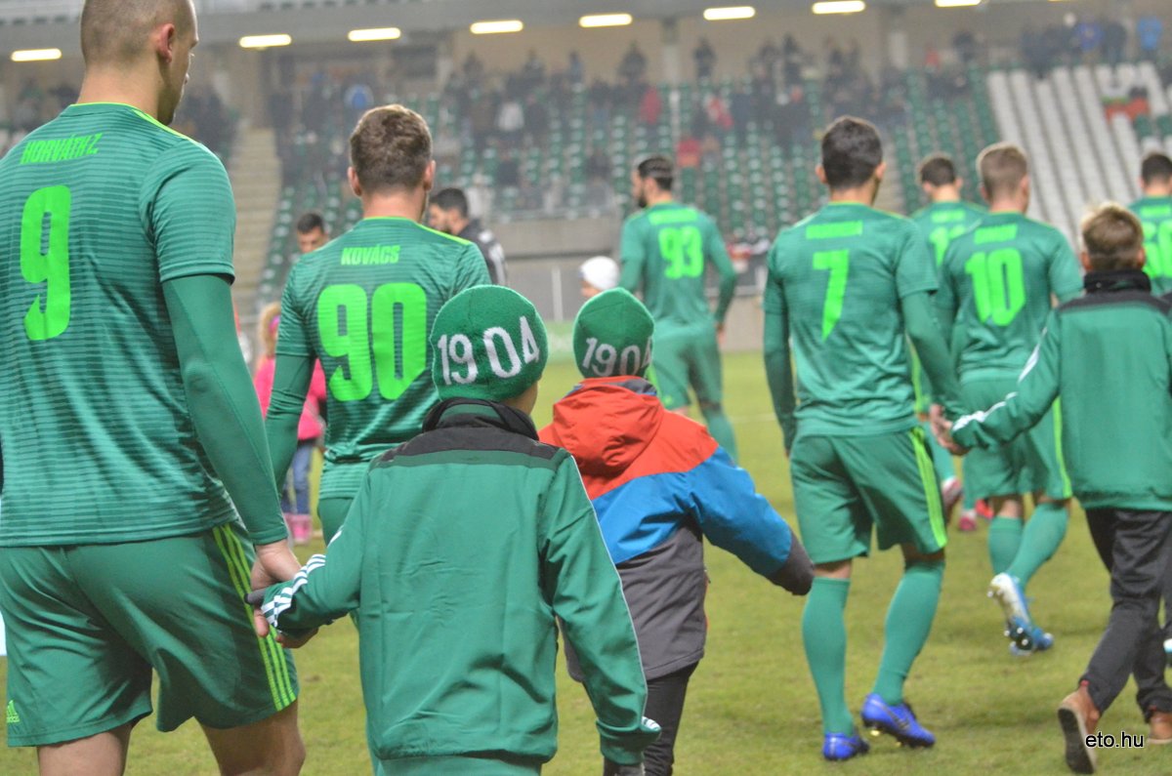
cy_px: 388
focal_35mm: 105
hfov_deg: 19.5
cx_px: 586
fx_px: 3412
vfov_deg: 13.0
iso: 3200
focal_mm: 70
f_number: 4.5
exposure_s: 1/320
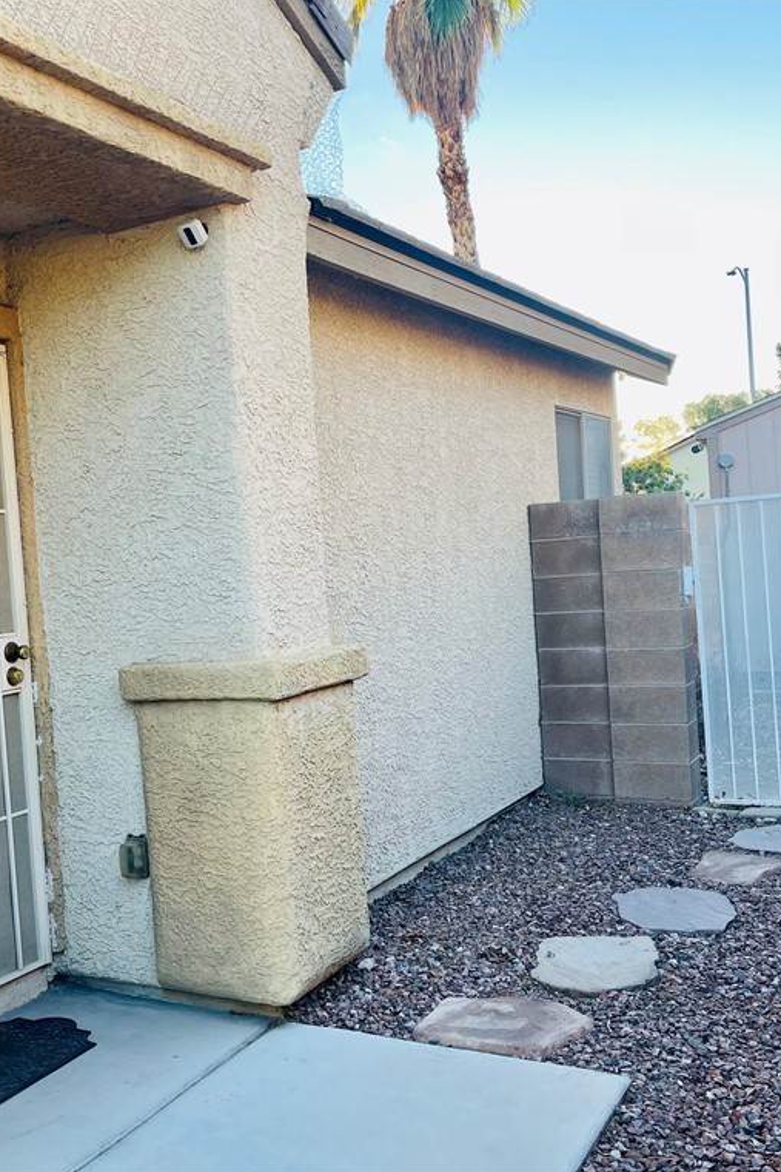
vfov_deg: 54.4
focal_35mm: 35
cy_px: 585
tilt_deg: -1.8
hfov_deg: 37.6
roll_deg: +3.1
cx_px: 282
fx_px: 1139
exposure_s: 1/198
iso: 32
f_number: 1.6
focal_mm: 5.1
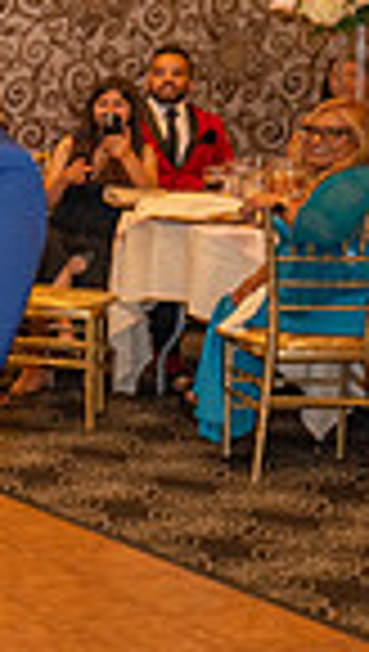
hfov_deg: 8.1
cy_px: 184
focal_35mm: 118
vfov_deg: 18.1
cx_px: -904
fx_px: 2044
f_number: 2.8
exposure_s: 1/100
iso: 800
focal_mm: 23.1
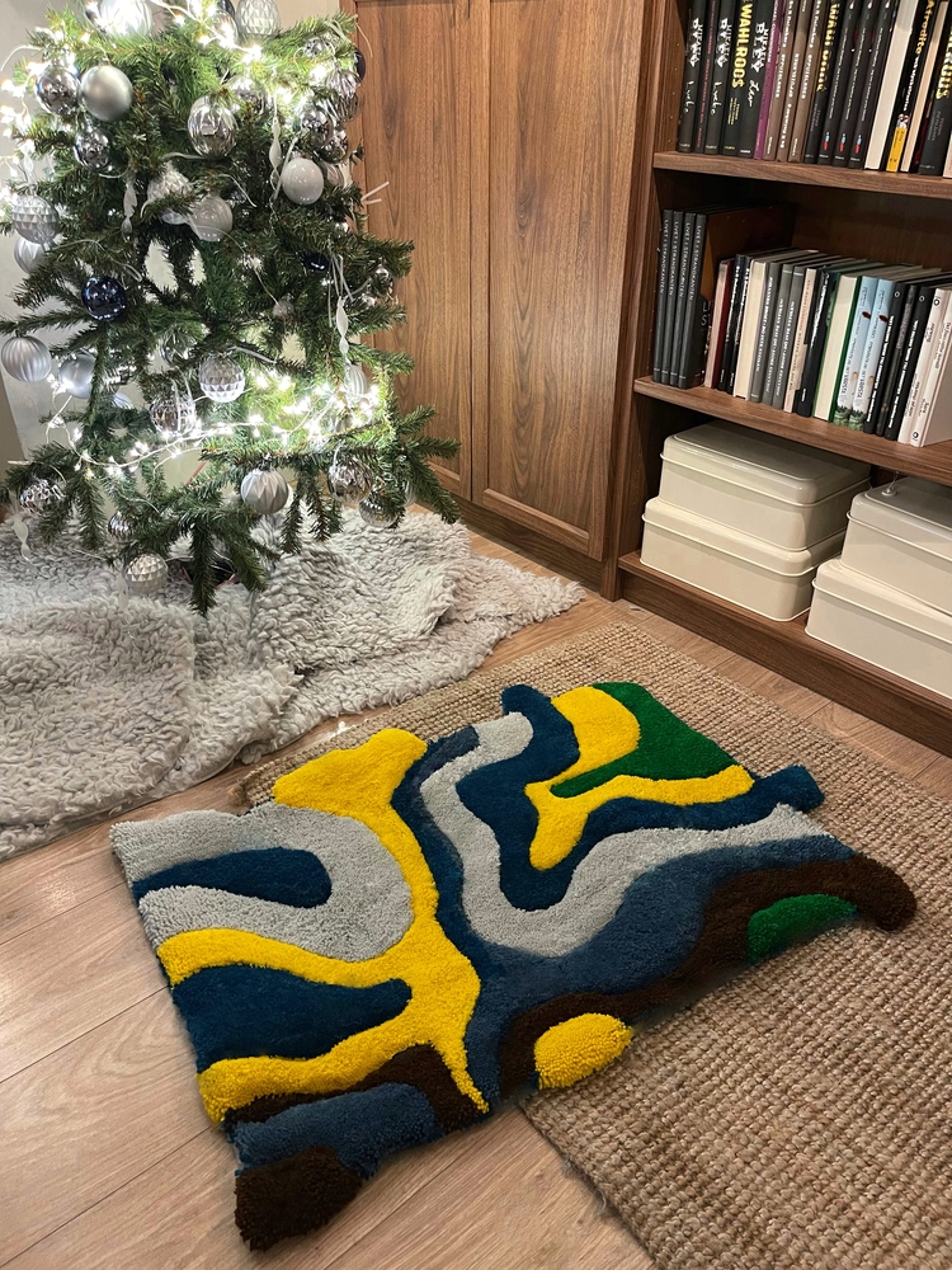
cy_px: 635
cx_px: 476
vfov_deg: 69.4
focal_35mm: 25
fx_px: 917
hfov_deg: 54.9
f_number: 1.6
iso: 400
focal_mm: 5.1
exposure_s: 1/50
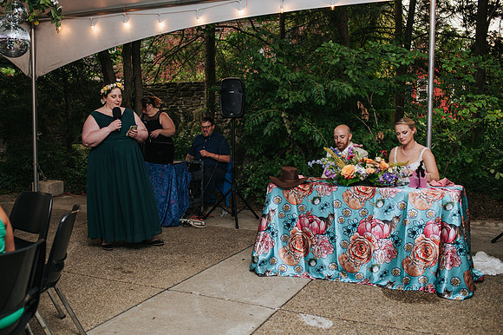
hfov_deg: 50.7
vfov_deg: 35.0
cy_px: 168
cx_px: 230
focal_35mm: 38
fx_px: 530
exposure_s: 1/200
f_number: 2.8
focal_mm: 35
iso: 1000
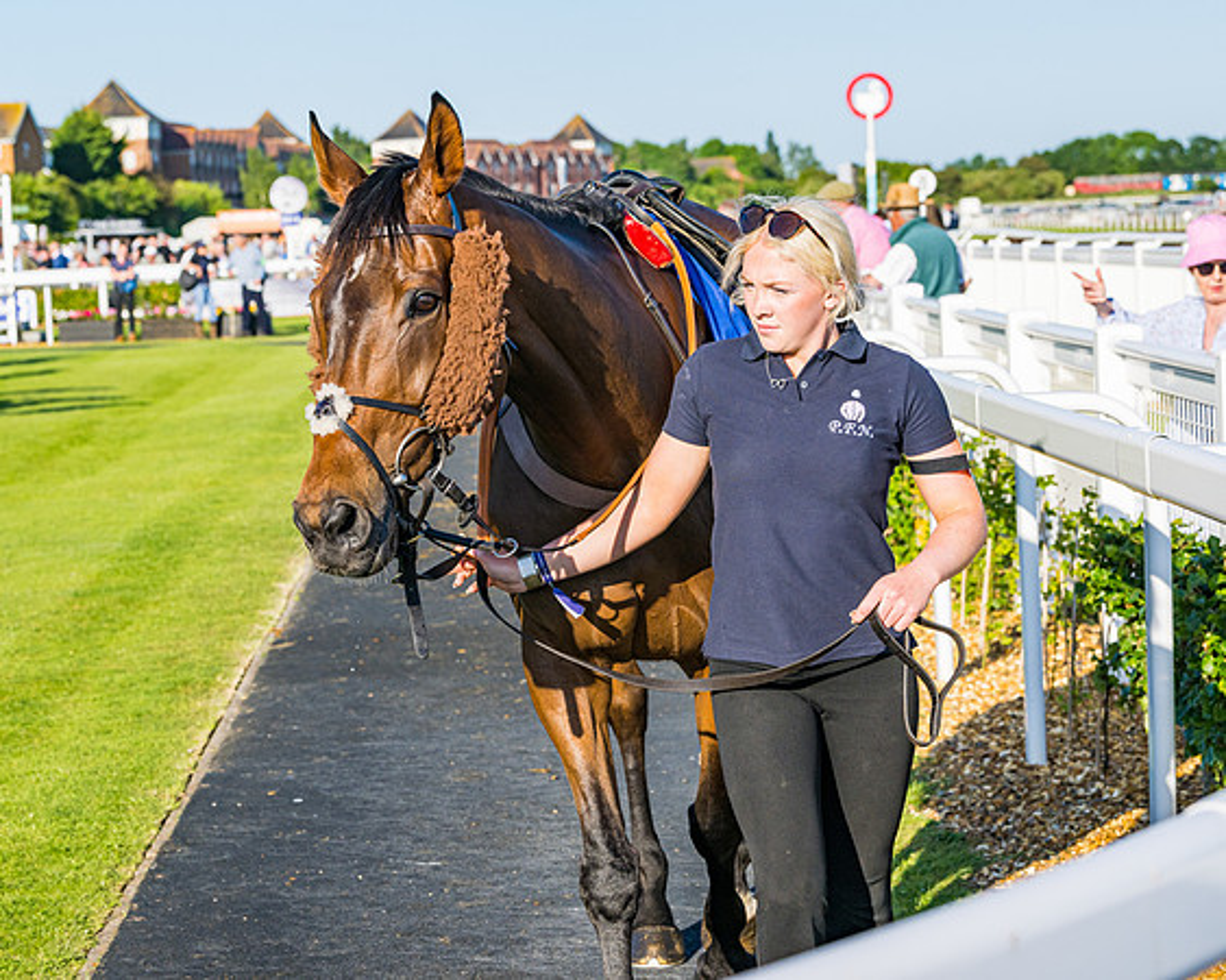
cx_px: 573
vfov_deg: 16.1
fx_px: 3475
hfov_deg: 20.0
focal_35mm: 96
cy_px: 490
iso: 200
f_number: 7.1
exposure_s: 1/1250
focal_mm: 85
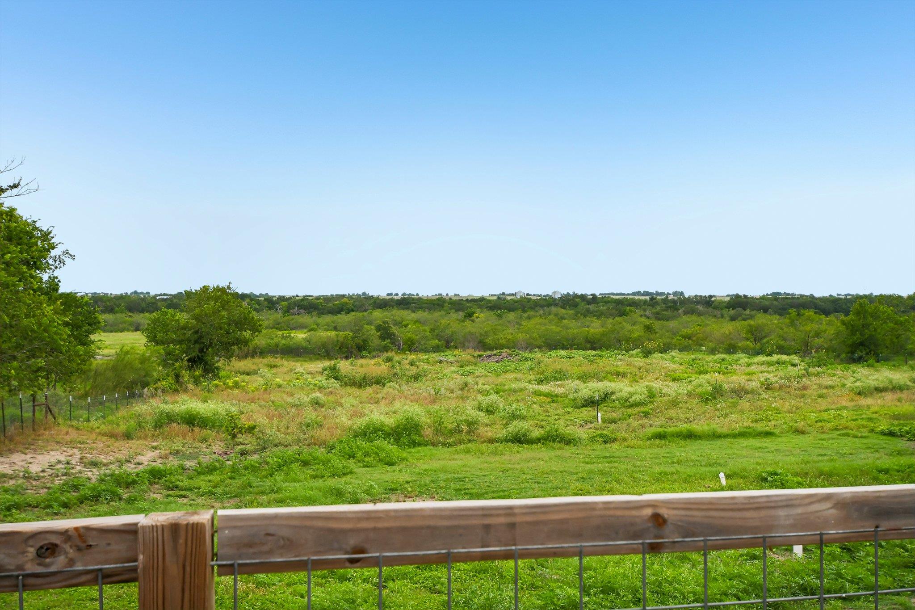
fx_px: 915
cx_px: 458
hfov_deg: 53.1
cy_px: 305
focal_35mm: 36
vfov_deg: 36.9
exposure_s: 1/1000
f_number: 8
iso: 400
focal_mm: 24
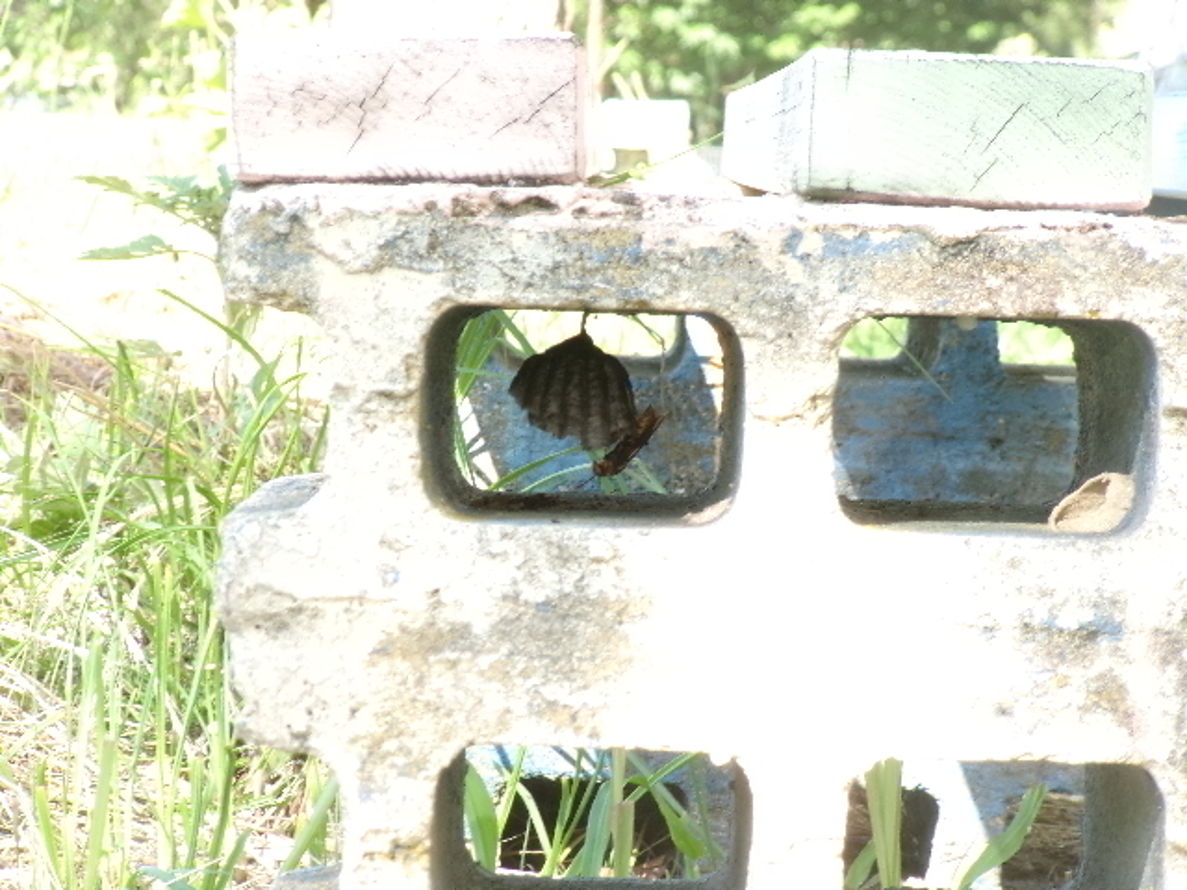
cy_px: 445
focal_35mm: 142
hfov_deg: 13.9
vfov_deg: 10.4
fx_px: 4869
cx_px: 594
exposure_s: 1/60
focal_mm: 25.5
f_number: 6.3
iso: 178
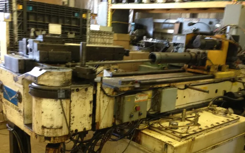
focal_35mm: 42
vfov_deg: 30.3
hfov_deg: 47.2
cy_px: 103
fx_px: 281
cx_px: 128
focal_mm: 4.13
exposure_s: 1/20
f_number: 2.4
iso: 200
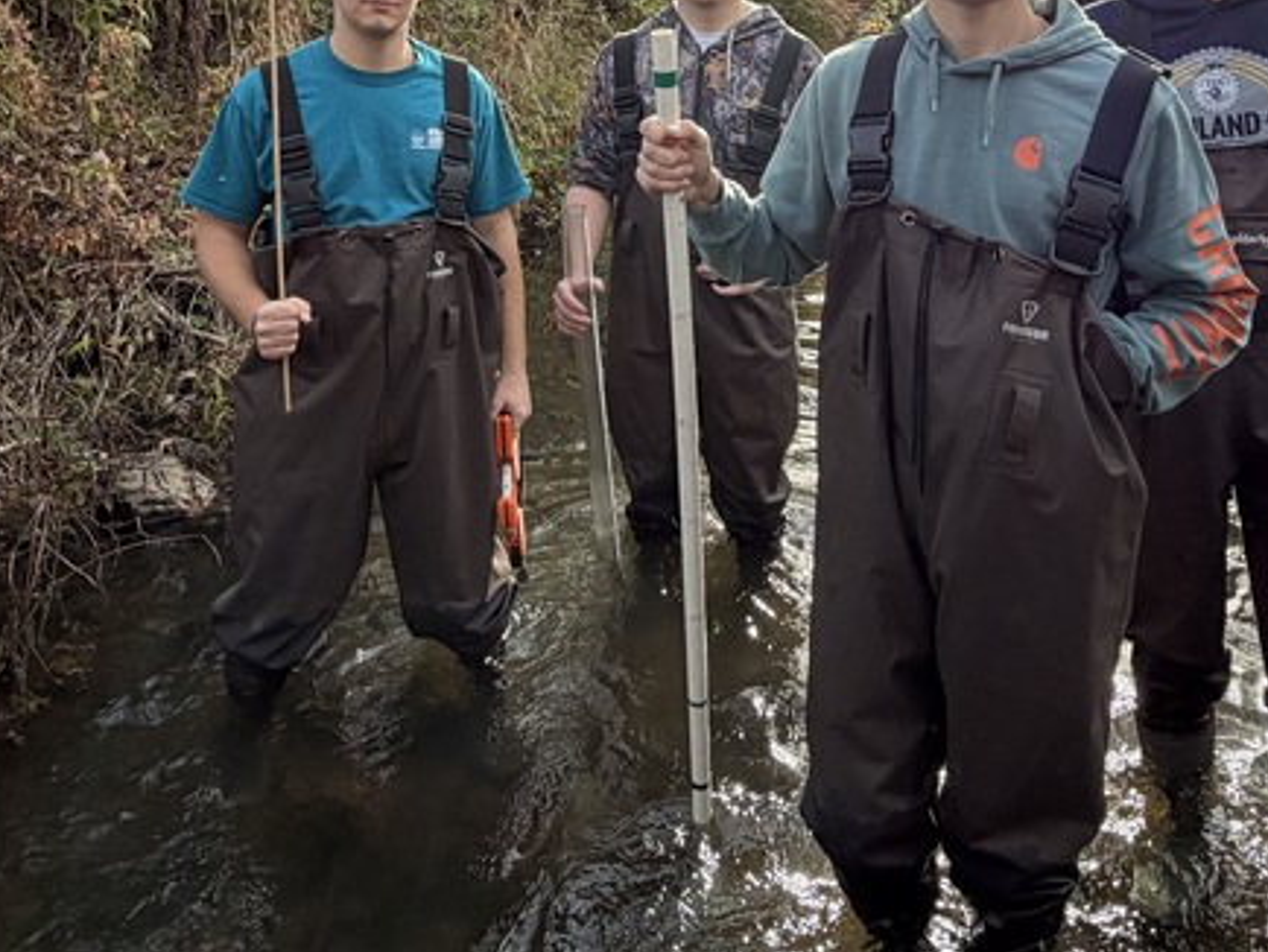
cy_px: 134
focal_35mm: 33
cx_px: 754
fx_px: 1209
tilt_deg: -8.2
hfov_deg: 55.0
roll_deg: +0.1
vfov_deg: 40.4
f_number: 2.2
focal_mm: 2.22
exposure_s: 1/304
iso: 50
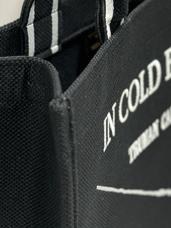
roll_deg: -2.2
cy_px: 226
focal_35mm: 133
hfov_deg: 11.1
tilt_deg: -34.4
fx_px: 876
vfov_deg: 14.6
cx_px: 12
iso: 80
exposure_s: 1/100
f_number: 1.78
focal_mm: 6.86
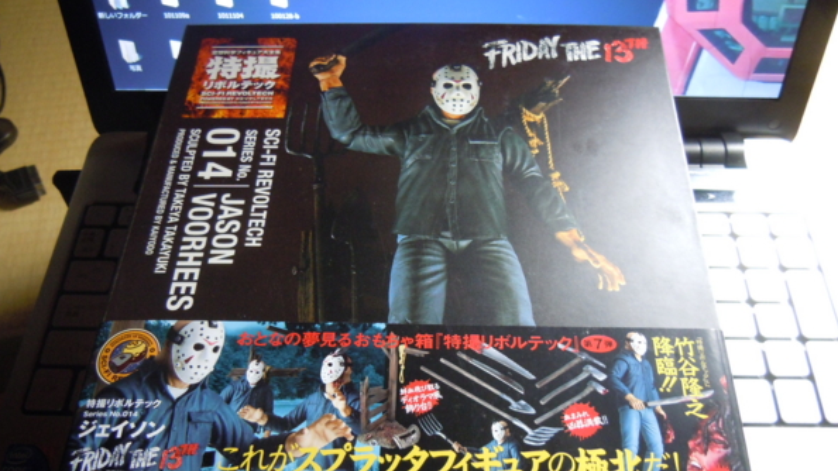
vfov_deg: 35.6
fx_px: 733
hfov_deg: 59.5
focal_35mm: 33
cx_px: 419
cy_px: 272
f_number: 3.5
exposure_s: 1/8
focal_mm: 5.4
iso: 400
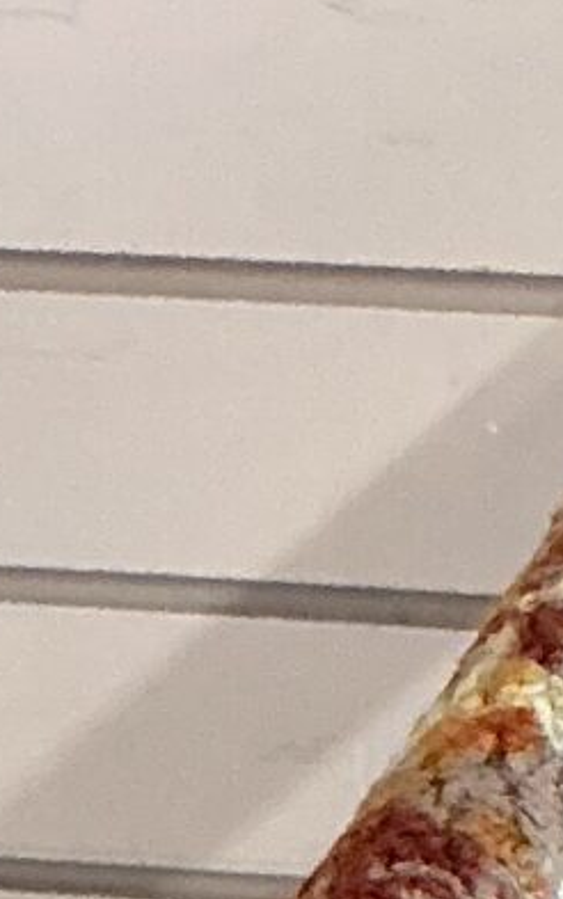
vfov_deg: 9.2
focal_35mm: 200
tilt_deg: -42.6
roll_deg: +0.1
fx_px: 4905
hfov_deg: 6.1
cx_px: 1577
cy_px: 2304
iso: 100
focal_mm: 3
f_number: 1.8
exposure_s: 1/60
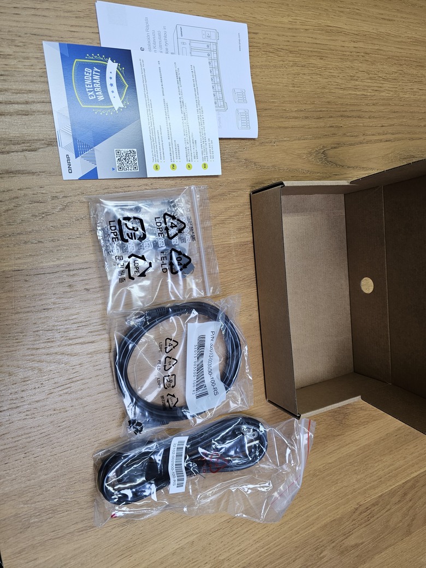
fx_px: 377
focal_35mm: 23
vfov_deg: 73.9
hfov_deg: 58.9
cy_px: 284
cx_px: 213
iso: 100
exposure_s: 1/120
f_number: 1.7
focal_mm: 6.3
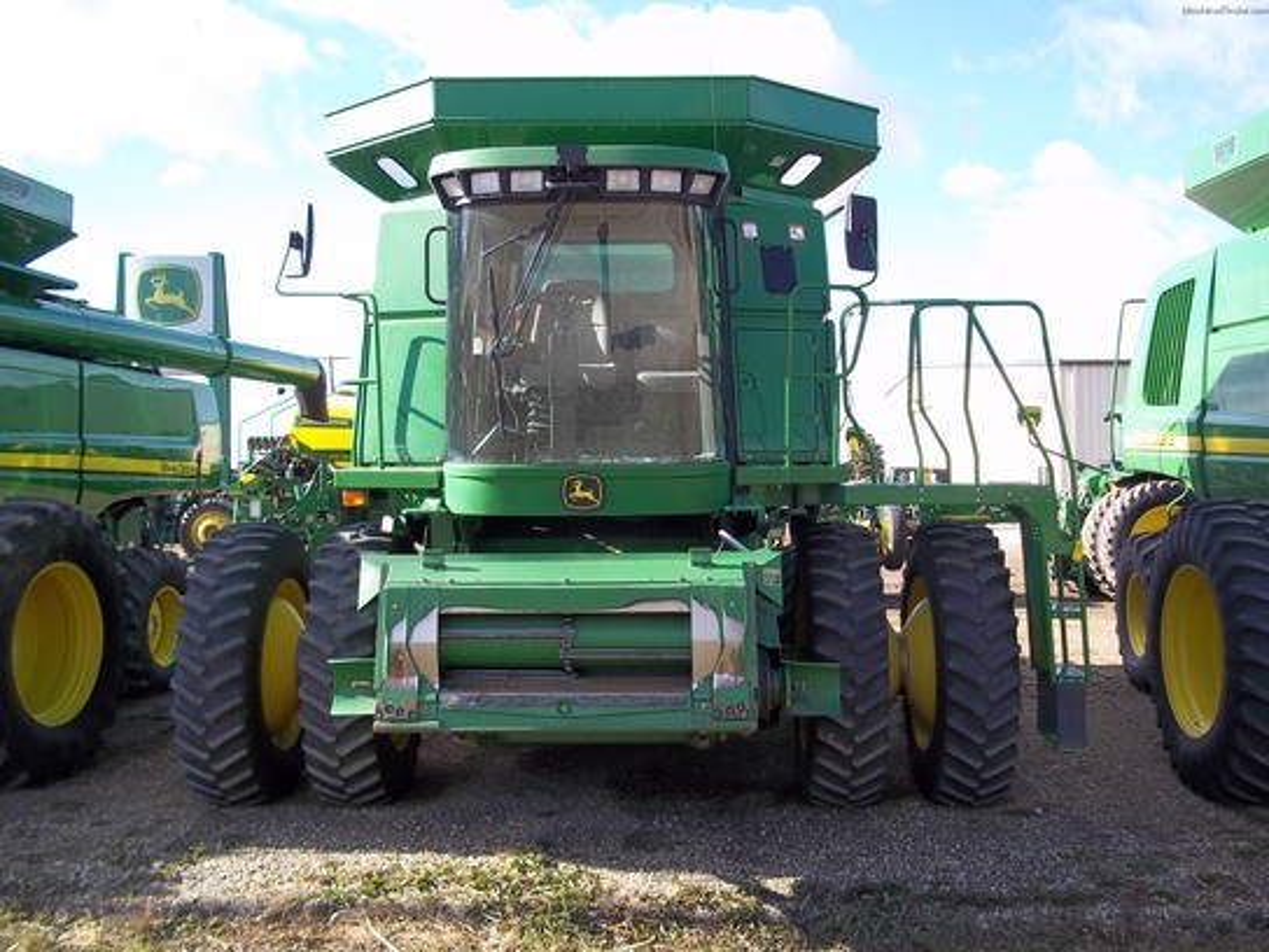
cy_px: 476
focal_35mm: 36
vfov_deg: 39.7
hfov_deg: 51.4
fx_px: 1320
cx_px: 634
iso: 80
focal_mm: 6.5
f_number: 3.1
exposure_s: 1/320
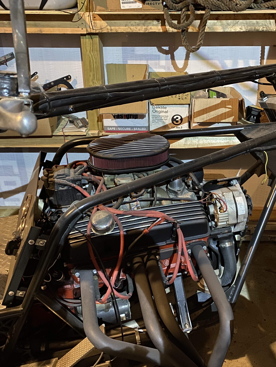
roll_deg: +0.0
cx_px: 172
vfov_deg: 52.6
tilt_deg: -26.9
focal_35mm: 35
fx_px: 372
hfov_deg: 40.4
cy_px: 185
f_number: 1.8
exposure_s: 1/9
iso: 500
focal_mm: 4.25
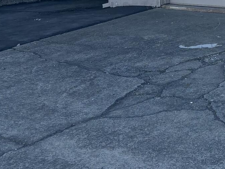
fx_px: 748
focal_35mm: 115
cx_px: 366
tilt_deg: -1.4
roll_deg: -0.2
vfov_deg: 12.4
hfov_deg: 15.4
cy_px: -69
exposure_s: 1/1233
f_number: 1.6
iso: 50
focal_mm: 5.96
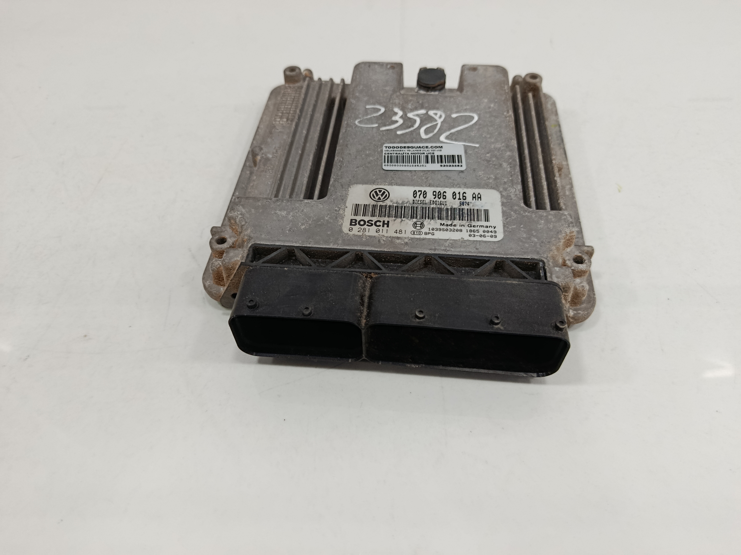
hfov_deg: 71.6
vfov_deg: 56.8
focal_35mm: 24
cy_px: 278
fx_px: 514
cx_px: 370
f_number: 1.7
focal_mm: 5.24
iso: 993
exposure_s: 1/100
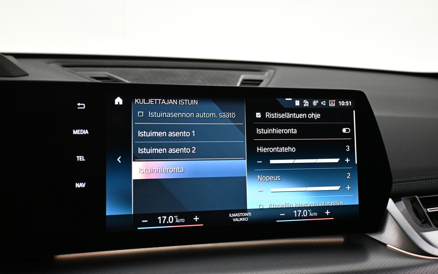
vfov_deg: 40.6
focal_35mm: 31
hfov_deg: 61.2
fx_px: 370
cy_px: 144
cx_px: 220
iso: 4000
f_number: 3.8
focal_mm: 20
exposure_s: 1/125
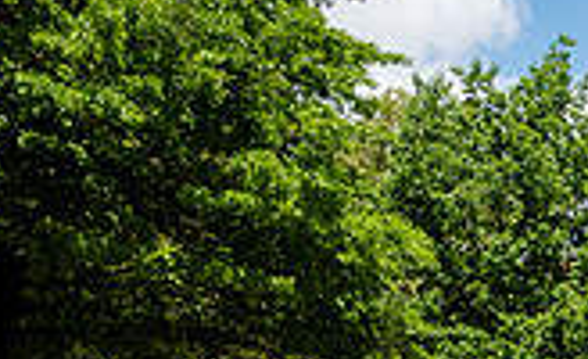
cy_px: 486
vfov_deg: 14.1
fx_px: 1385
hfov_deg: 21.2
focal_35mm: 87
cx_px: 814
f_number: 4.5
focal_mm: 24
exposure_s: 1/800
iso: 200
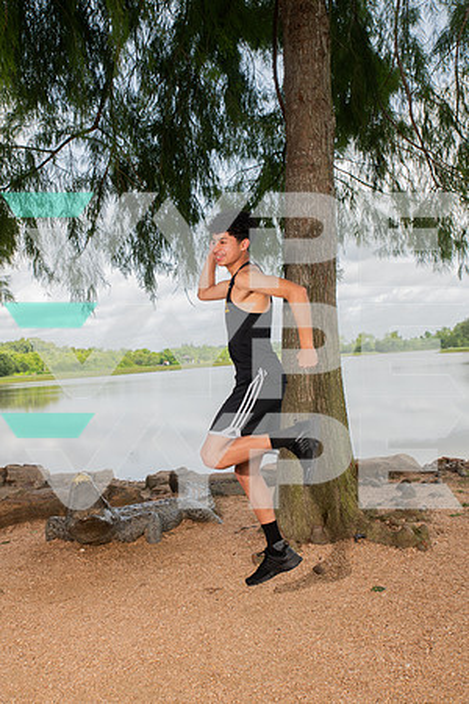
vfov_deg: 55.8
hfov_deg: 38.9
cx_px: 234
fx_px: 664
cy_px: 352
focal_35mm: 34
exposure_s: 1/320
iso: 320
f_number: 7.1
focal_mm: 34
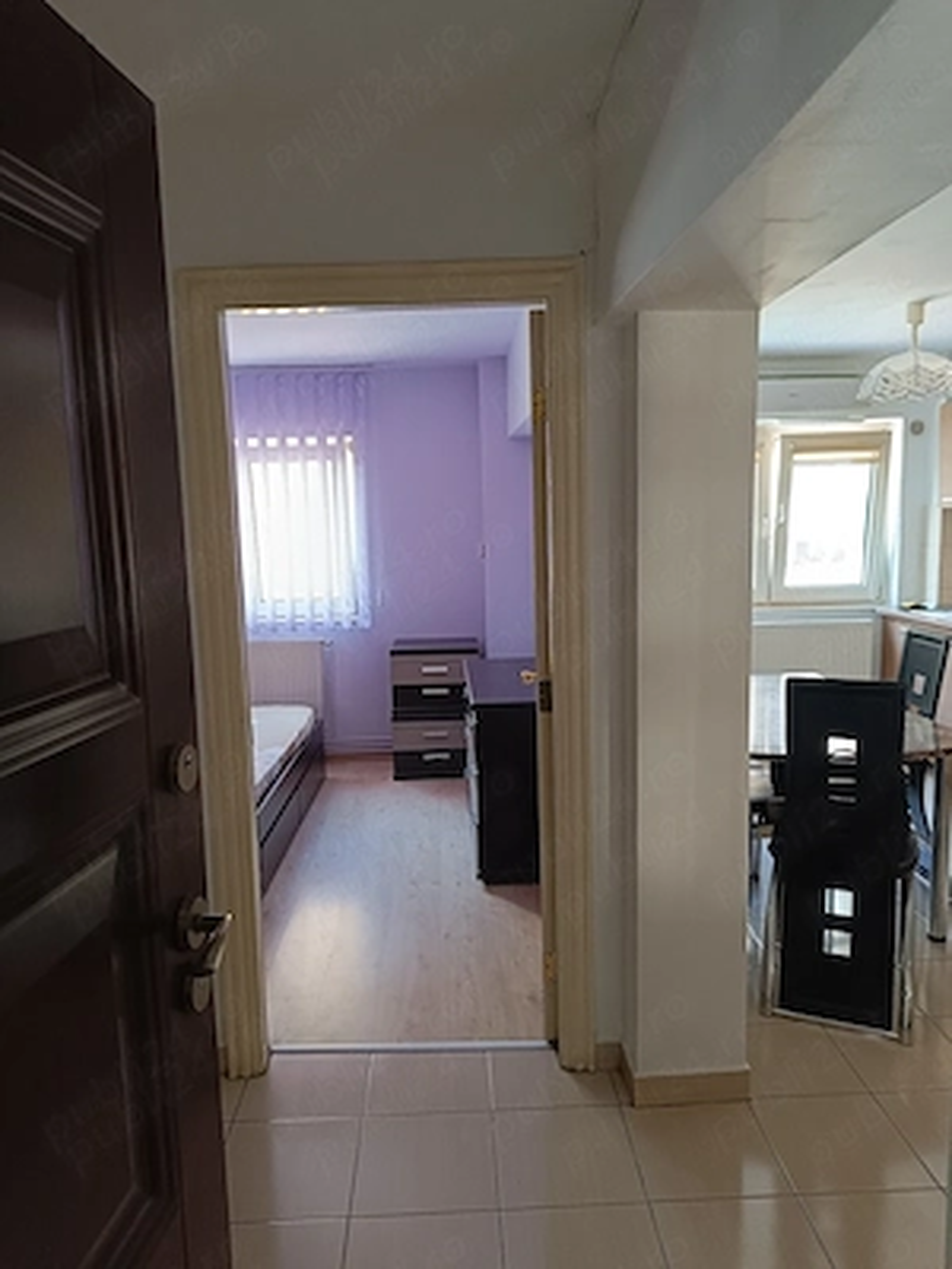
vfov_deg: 71.6
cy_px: 634
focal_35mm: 24
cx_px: 476
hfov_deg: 56.8
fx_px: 880
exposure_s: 1/50.1
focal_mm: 5.59
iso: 508
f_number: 1.88
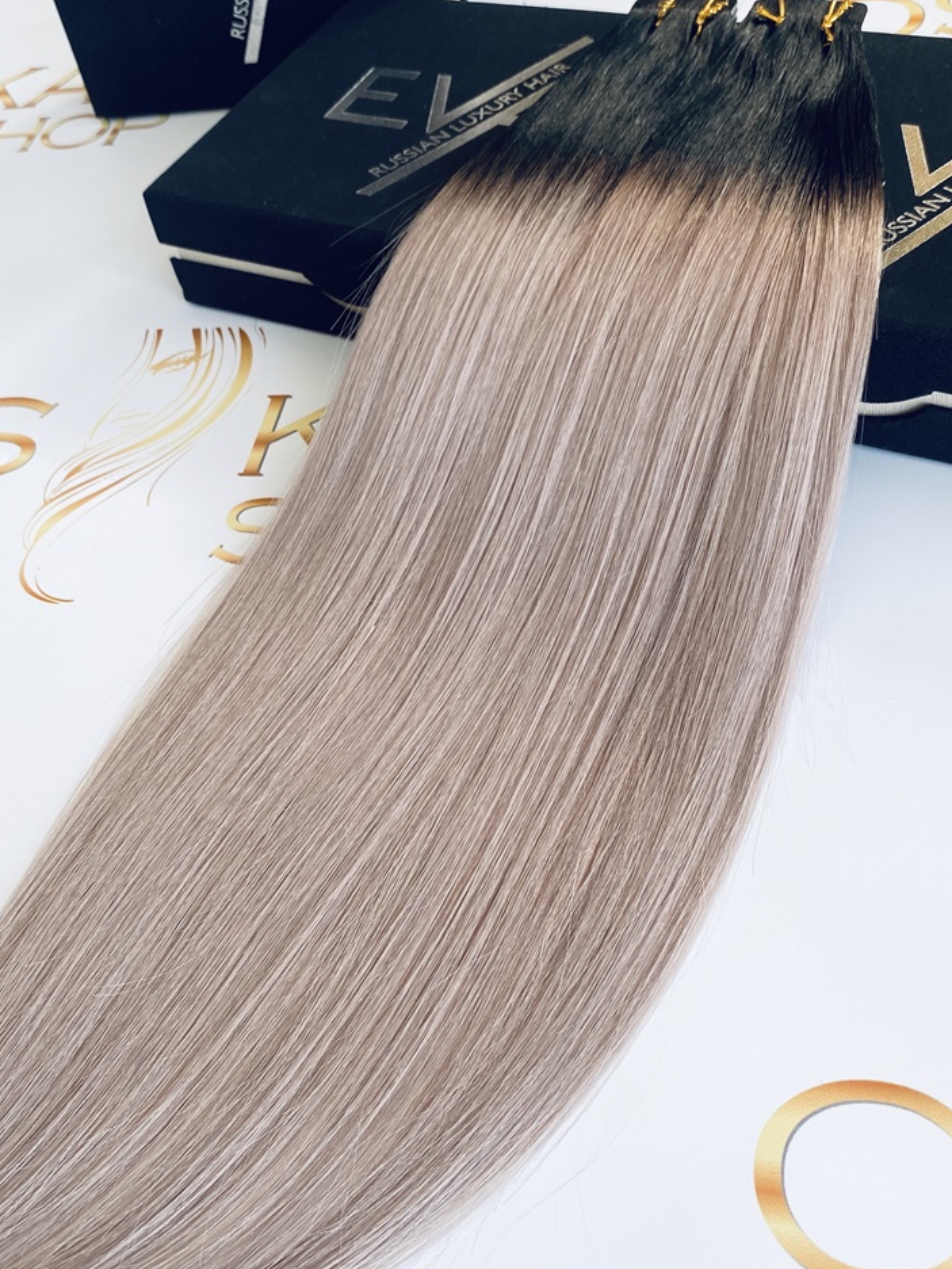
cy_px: 609
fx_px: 1356
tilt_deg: -46.4
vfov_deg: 50.1
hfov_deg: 38.6
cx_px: 425
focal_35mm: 37
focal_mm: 4.25
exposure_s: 1/100
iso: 32
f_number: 1.8
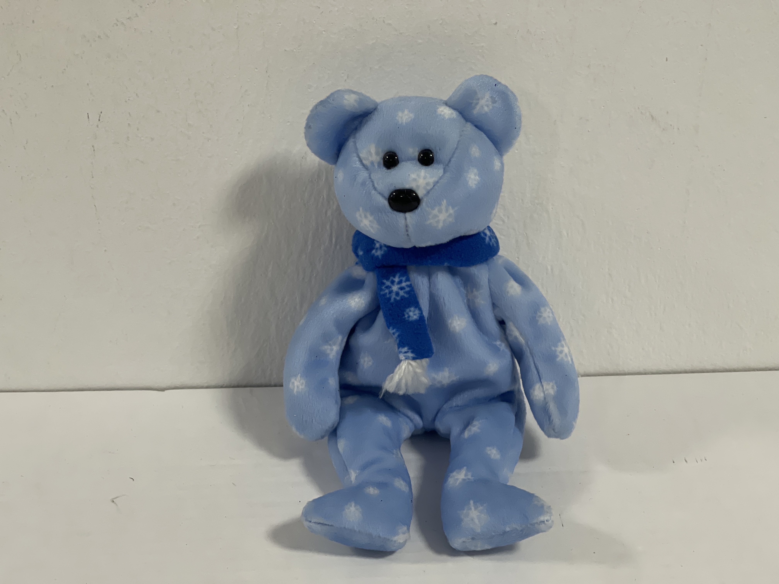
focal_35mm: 64
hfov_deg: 30.3
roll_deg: -2.5
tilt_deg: -21.5
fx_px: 1440
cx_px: 390
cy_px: 292
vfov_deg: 22.9
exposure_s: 1/50
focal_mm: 7.5
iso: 160
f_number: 2.2
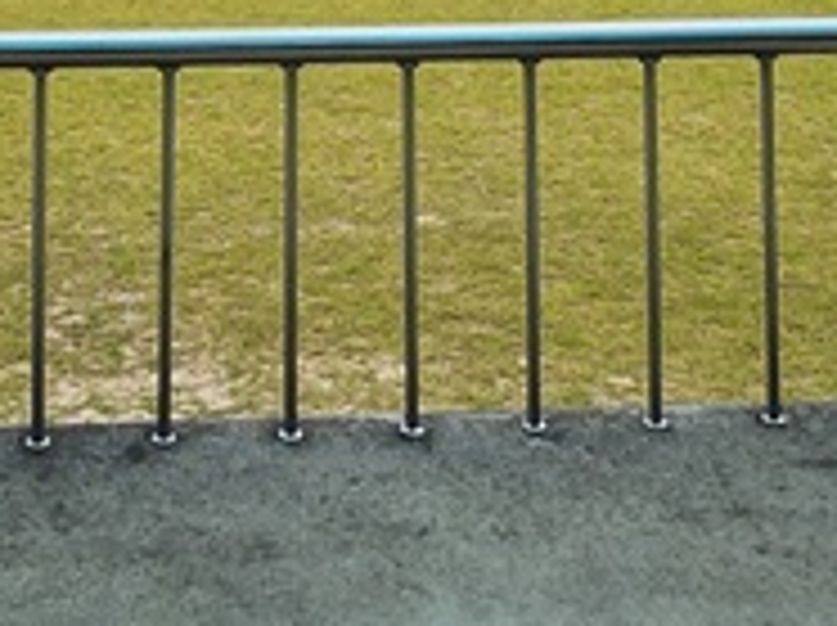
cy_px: -473
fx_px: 1352
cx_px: 238
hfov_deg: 33.9
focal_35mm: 56
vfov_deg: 19.8
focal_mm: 1.7
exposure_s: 1/1339
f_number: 2.2
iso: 32
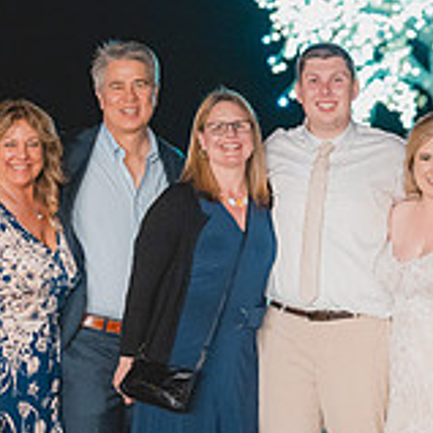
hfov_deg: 11.2
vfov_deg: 11.3
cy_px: 257
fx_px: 2194
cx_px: 441
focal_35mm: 155
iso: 4000
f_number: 1.2
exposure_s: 1/200
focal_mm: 50
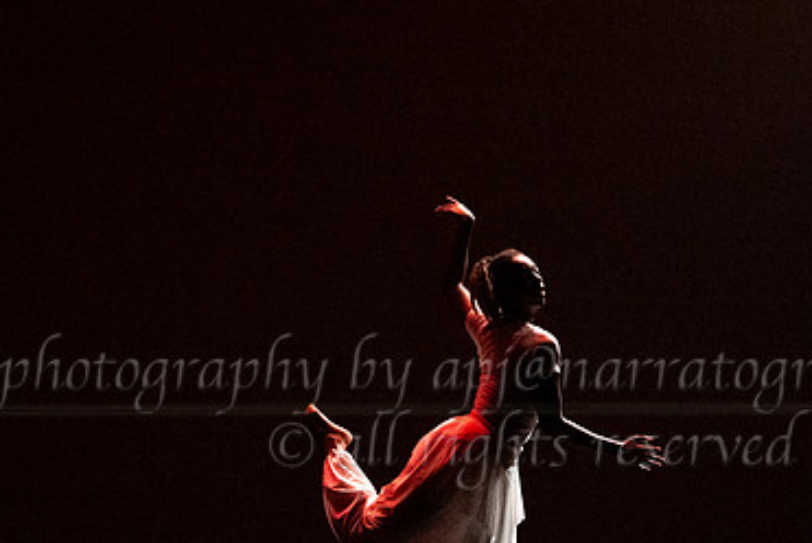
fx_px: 3318
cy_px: 406
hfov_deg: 13.9
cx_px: 518
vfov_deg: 9.3
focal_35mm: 147
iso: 6400
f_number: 4
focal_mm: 75
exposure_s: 1/400
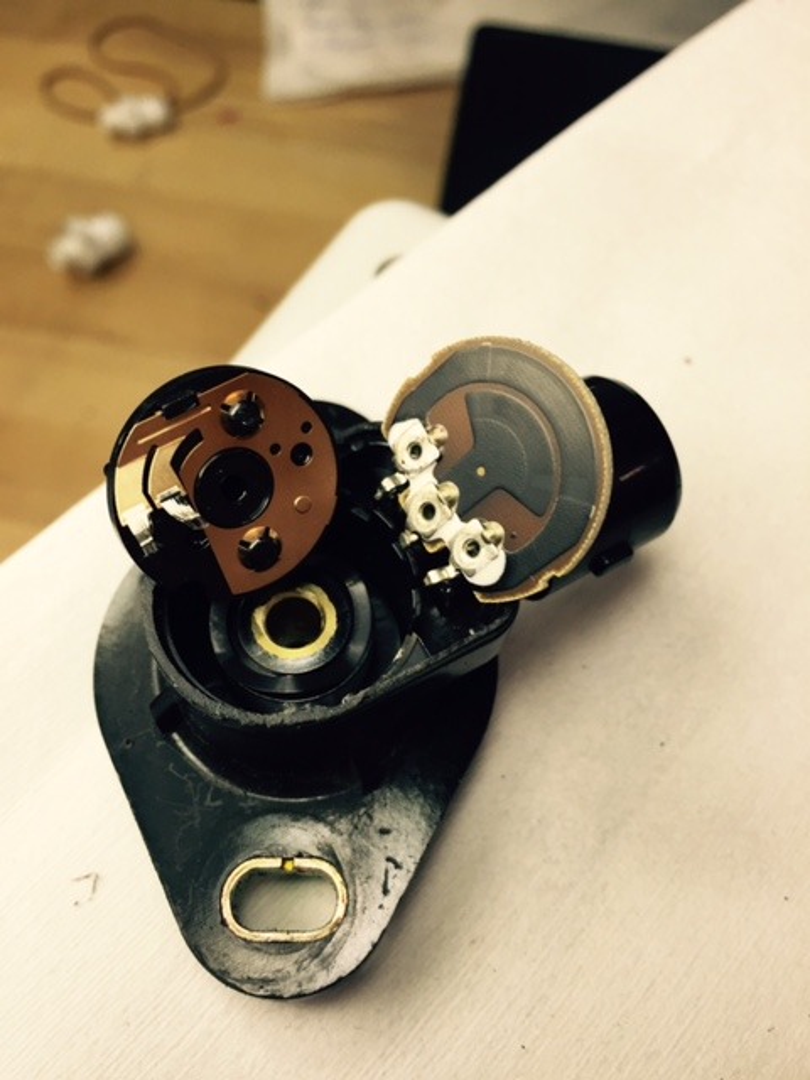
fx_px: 905
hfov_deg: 48.2
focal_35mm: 29
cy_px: 540
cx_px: 405
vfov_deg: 61.7
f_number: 2.2
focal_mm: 4.15
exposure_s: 1/60
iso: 40
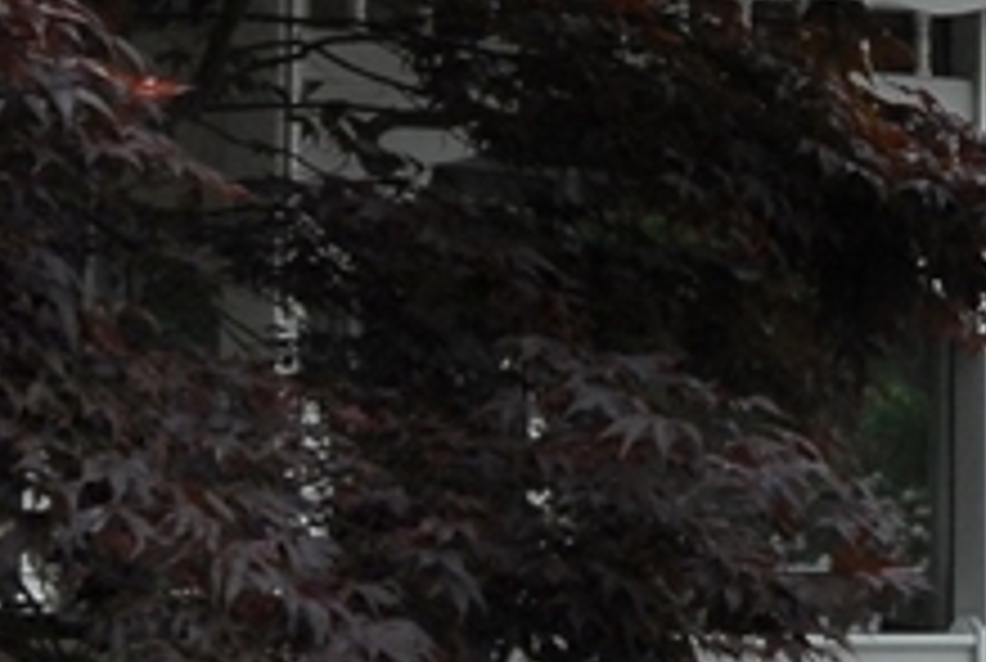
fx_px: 3074
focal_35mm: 112
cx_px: 1436
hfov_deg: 16.7
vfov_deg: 12.3
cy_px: 284
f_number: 14
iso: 500
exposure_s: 1/100
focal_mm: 16
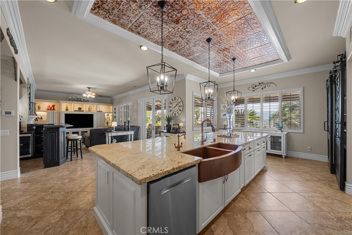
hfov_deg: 108.3
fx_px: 127
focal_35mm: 13
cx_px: 176
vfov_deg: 85.4
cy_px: 118
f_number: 9
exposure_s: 1/2
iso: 125
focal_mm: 13
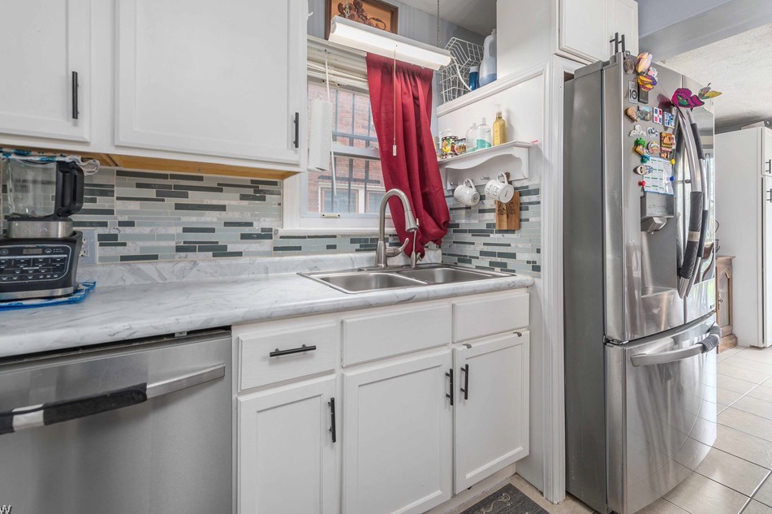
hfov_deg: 96.7
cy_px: 228
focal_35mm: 16
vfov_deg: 73.4
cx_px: 371
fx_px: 343
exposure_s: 1/60
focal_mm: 14
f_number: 8
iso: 125
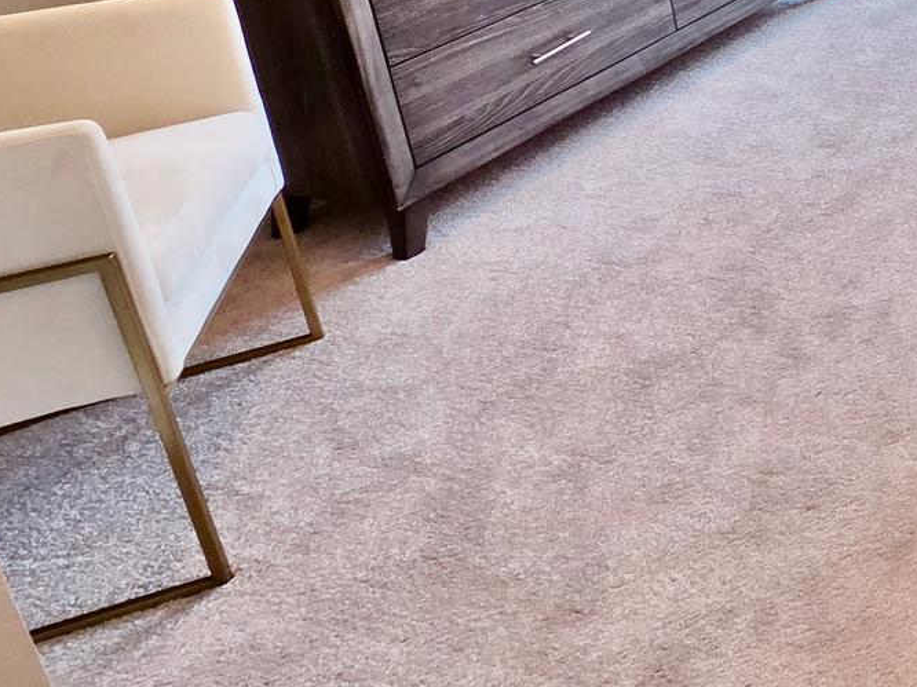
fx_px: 1059
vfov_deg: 30.7
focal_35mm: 40
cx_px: 1351
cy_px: -128
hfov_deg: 29.6
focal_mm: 2.2
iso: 100
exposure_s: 1/120
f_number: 2.2
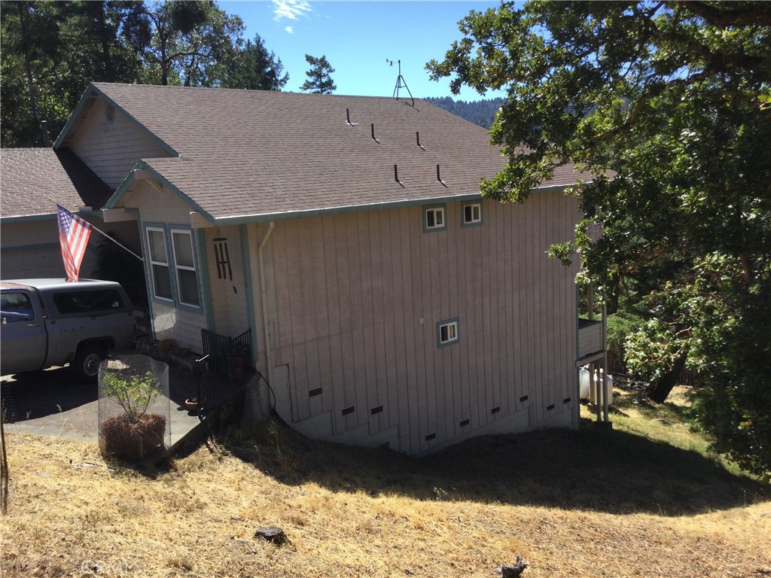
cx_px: 386
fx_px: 690
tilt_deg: -11.7
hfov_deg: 58.4
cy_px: 289
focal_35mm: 31
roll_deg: -1.3
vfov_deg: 45.4
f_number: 2.4
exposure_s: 1/684
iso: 25
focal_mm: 3.3
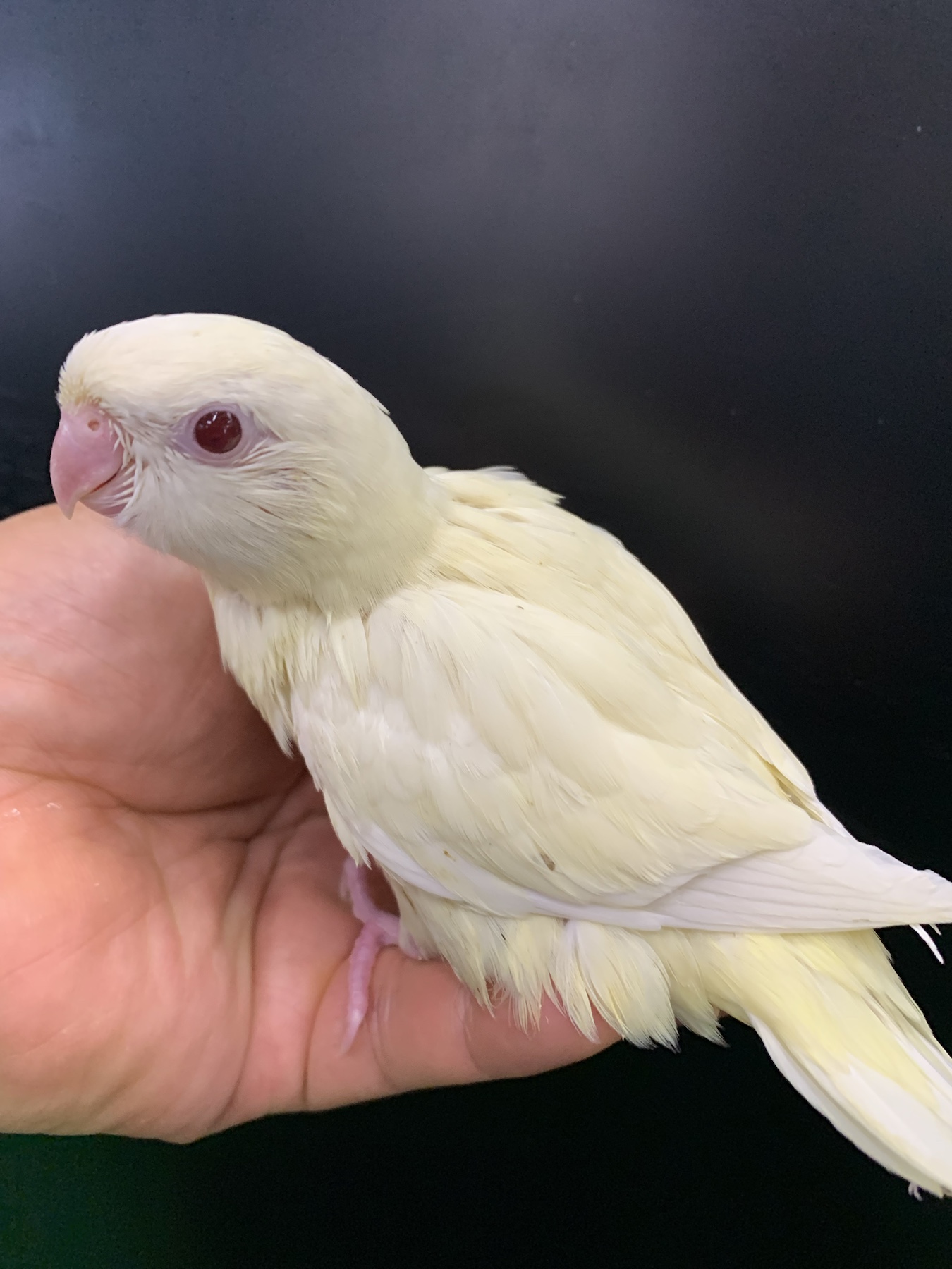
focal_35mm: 26
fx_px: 953
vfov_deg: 67.3
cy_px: 634
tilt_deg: -28.8
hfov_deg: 53.1
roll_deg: -5.8
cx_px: 476
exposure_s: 1/50
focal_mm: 4.25
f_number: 1.8
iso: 160
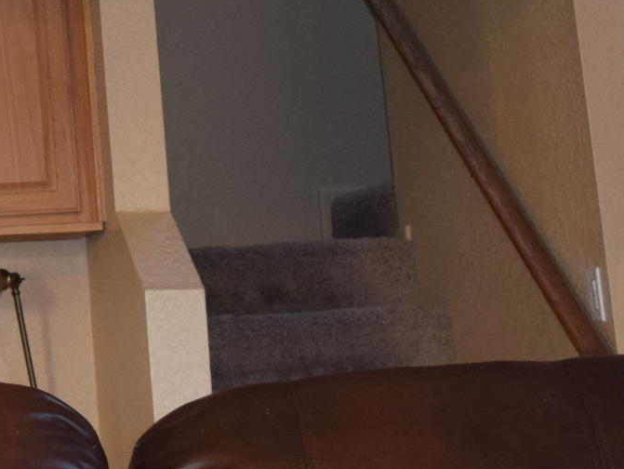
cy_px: -226
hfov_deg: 16.0
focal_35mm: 116
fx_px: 2092
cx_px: -201
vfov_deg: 12.2
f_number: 4
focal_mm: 18
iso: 800
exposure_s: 1/60
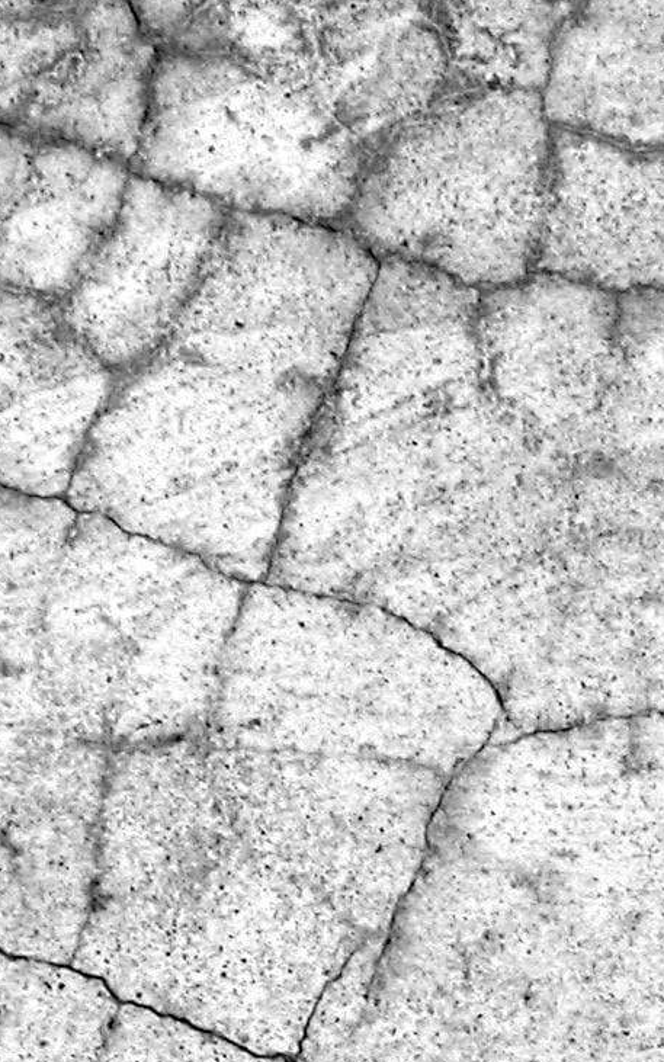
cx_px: 785
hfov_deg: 2.6
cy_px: 1268
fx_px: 14619
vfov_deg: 4.2
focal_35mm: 505
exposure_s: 1/399
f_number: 5.4
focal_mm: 34.7
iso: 100
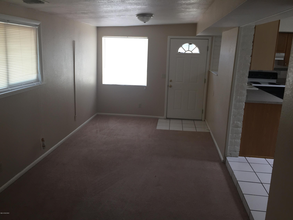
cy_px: 110
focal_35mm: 29
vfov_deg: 48.2
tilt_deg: -15.0
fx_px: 245
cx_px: 146
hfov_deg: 61.7
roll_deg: -1.7
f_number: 2.2
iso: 50
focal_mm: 4.15
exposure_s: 1/120
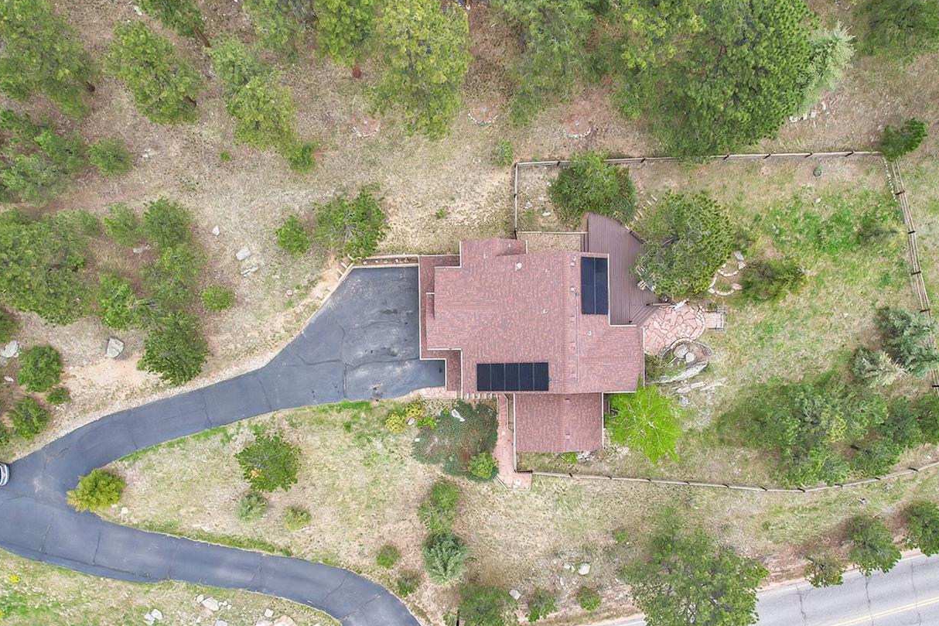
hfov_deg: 63.7
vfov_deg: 44.6
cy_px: 384
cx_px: 480
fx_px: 756
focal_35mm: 29
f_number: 2.8
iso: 100
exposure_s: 1/640
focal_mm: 8.38
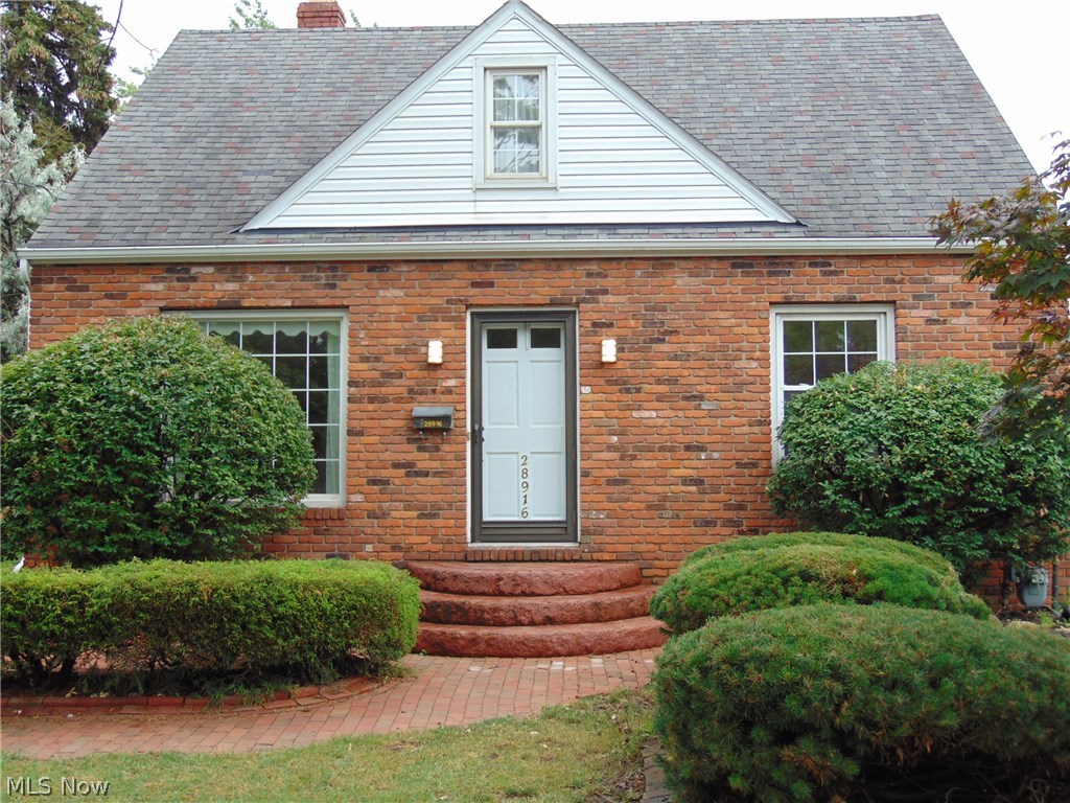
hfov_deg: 44.8
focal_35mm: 42
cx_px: 535
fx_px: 1298
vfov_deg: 34.3
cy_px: 402
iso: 80
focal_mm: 7.6
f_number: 3.3
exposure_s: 1/320
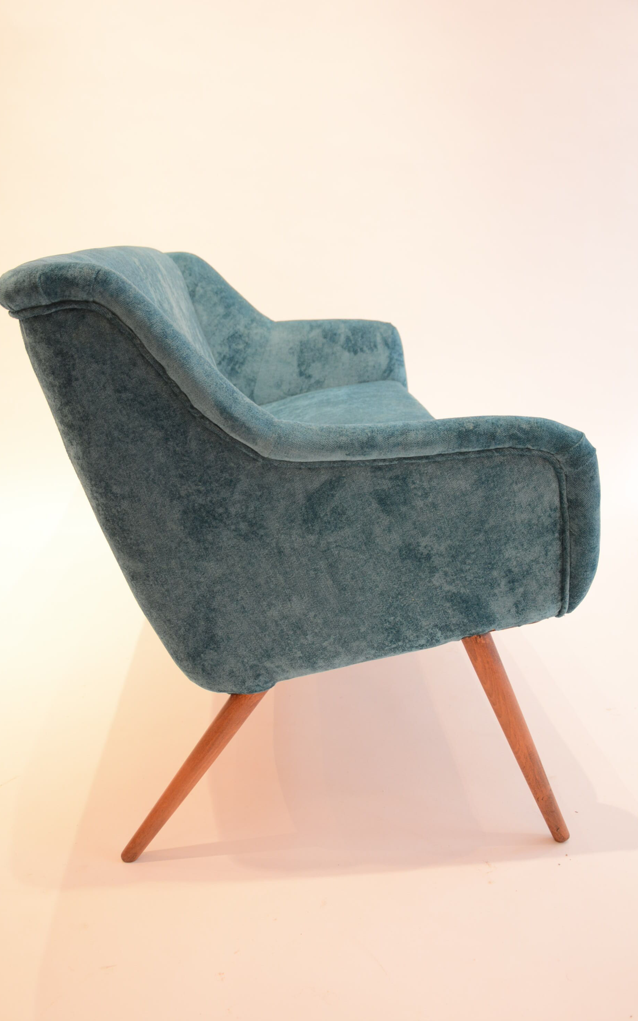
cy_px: 505
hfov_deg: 38.8
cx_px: 302
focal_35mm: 33
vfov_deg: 58.9
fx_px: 904
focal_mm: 21
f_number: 3.8
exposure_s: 1/30
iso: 1100
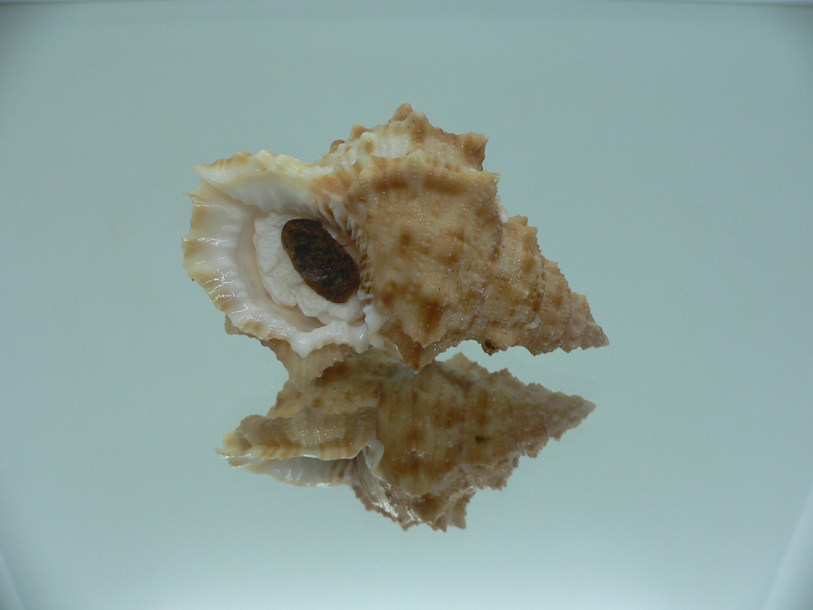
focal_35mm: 35
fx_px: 822
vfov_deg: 40.7
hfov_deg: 52.6
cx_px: 406
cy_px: 305
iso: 80
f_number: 2.8
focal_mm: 4.6
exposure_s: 1/60
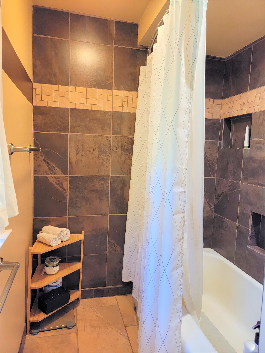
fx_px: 245
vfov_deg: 71.6
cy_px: 176
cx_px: 132
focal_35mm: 24
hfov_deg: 56.8
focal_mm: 6.7
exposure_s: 1/59
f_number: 1.8
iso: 200
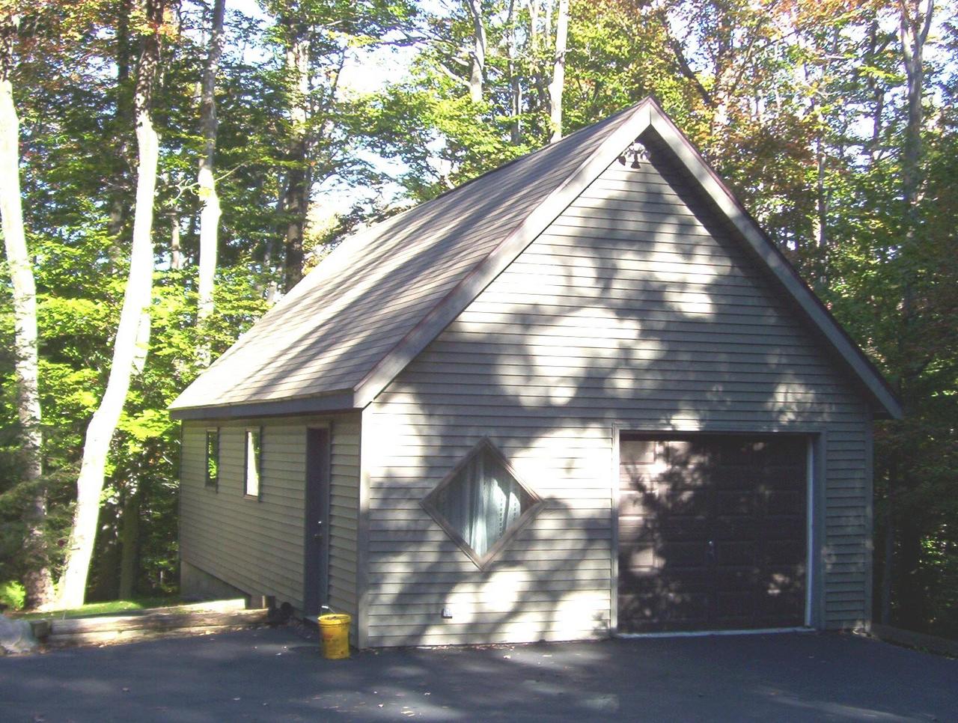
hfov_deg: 37.4
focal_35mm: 51
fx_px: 1415
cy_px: 362
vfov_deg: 28.7
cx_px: 479
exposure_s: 1/304
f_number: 3.16
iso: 100
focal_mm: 7.88
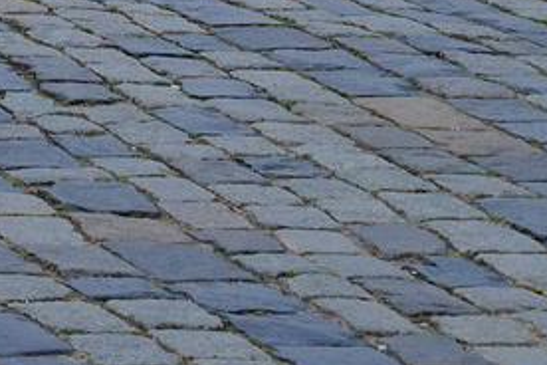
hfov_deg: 6.7
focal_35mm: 293
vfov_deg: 4.6
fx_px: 4452
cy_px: -520
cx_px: -729
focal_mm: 30
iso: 100
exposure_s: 1/80
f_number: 8
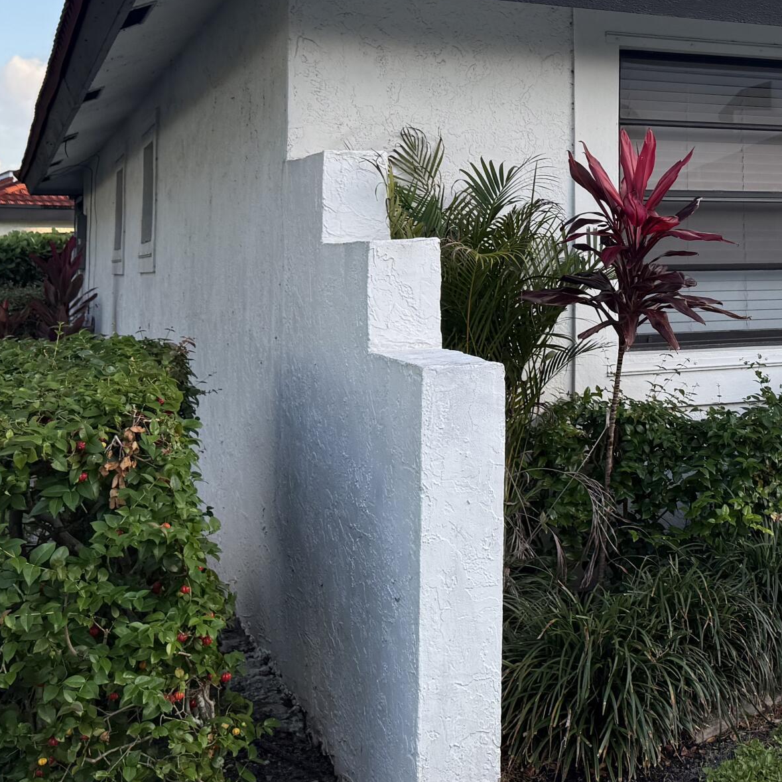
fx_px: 1380
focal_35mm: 54
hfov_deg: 29.3
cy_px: 144
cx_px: 809
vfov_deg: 30.8
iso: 80
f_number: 1.78
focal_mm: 6.76
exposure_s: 1/955
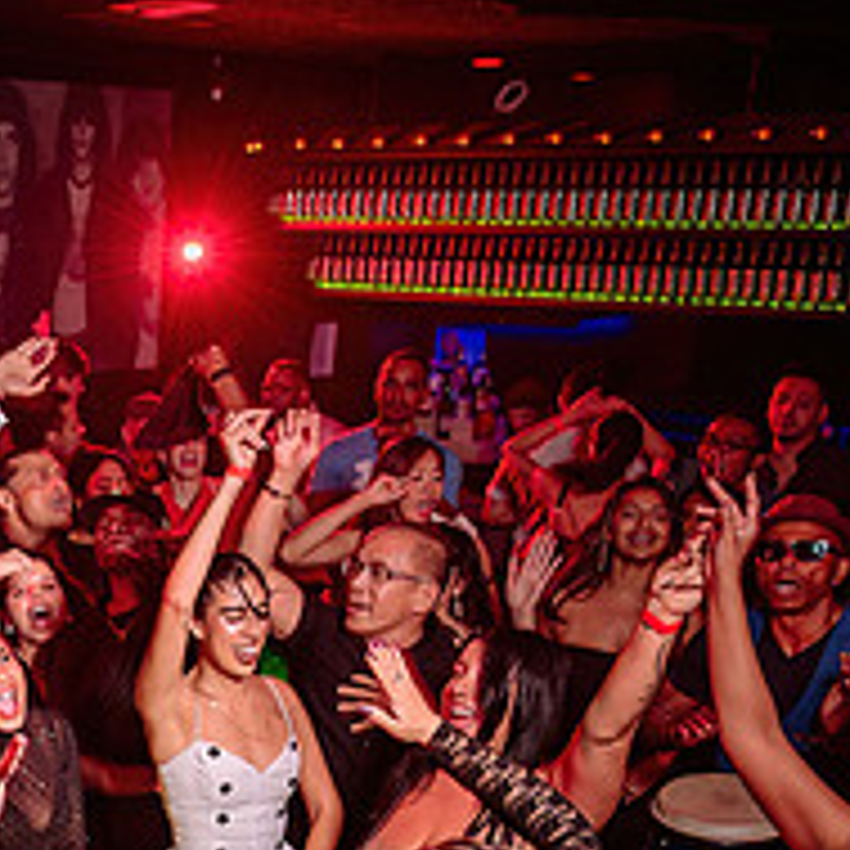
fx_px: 1778
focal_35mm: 64
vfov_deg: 26.2
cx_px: -197
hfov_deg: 24.2
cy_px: 727
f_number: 3.2
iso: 800
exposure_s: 1/40
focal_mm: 24
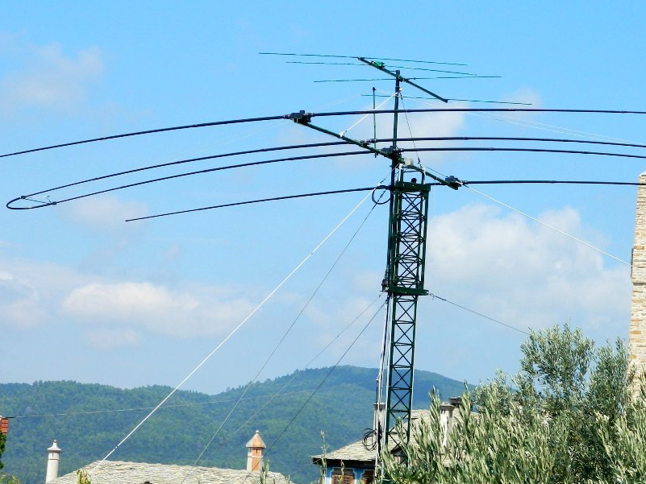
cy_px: 245
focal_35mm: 117
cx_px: 393
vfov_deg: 12.7
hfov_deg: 16.8
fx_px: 2184
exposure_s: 1/800
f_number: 4
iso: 80
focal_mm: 12.6
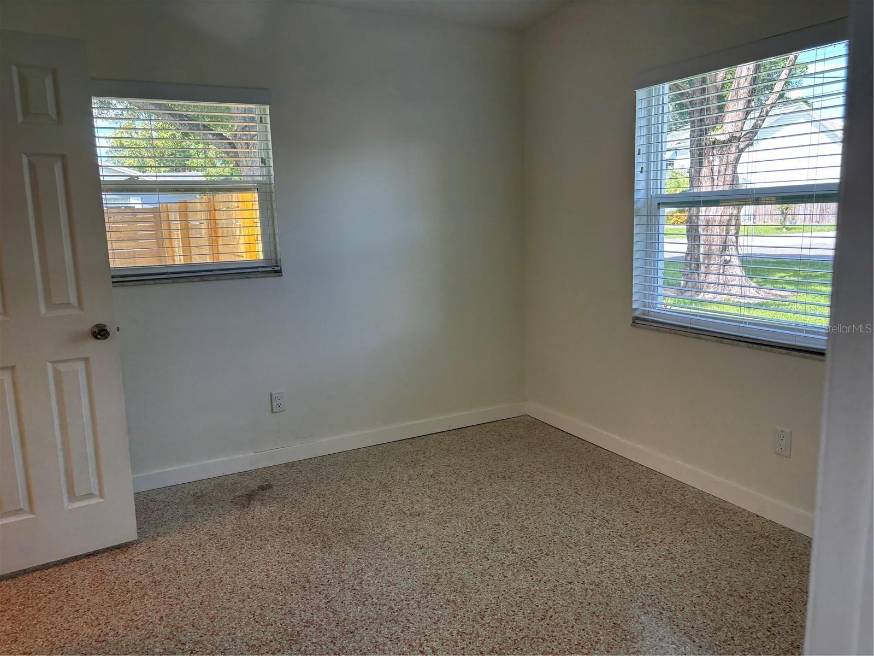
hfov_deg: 67.3
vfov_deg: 53.1
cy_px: 328
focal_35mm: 26
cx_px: 437
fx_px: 656
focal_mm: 5.96
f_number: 1.6
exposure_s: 1/120
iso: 80
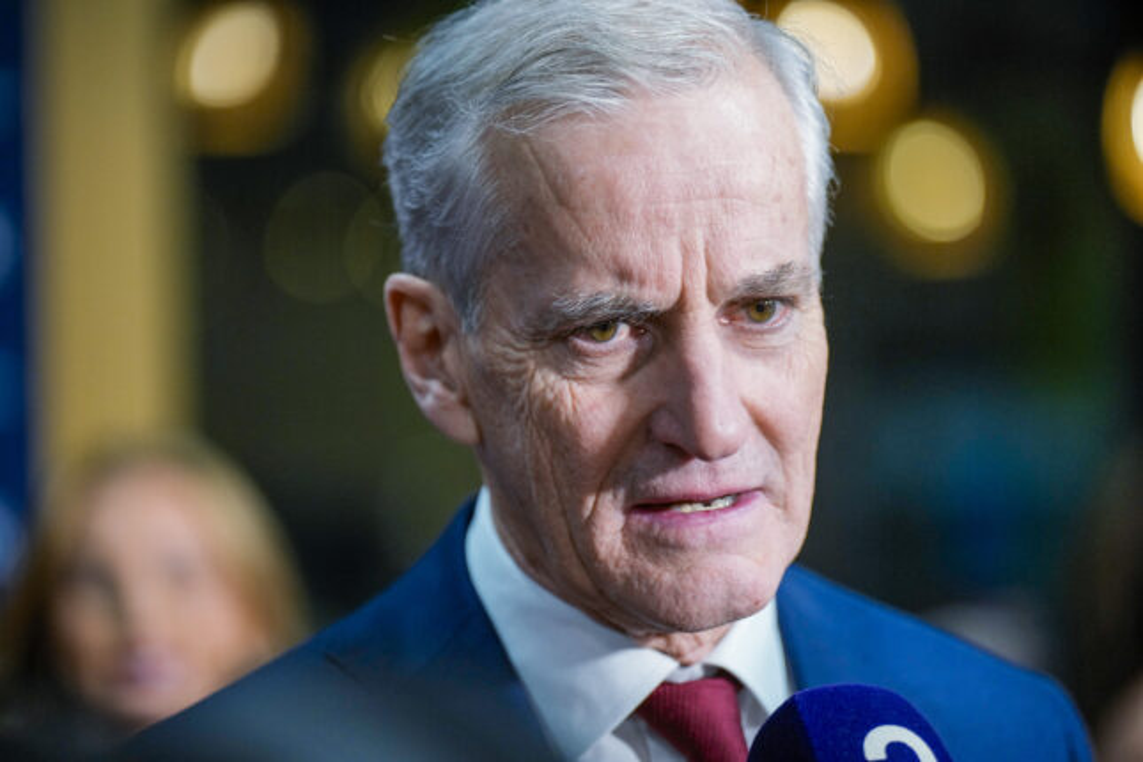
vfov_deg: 8.9
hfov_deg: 13.2
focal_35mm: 155
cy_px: 381
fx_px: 4921
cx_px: 572
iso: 1600
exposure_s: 1/400
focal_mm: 155
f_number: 2.8
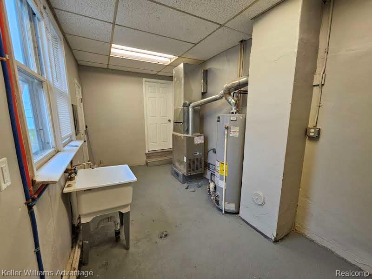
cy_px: 140
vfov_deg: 89.9
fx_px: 140
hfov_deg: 106.2
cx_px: 186
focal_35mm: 13
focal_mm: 2.2
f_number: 2.2
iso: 250
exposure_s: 1/60
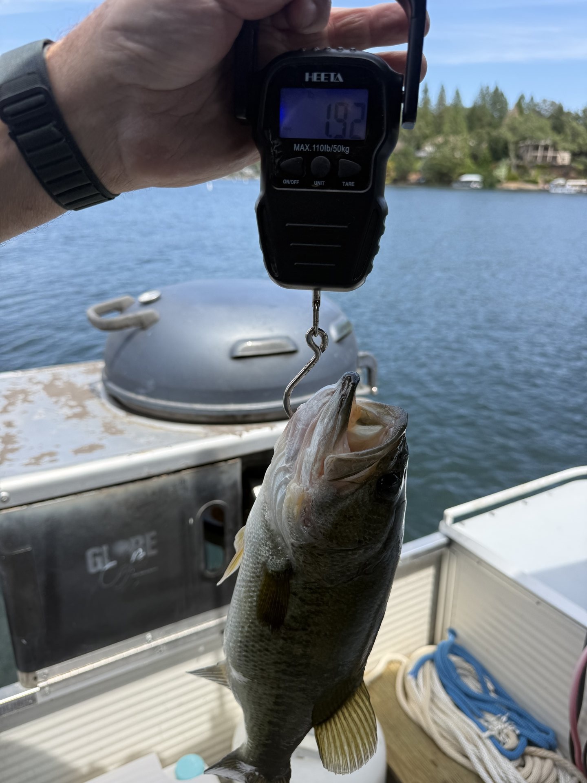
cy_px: 392
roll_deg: -0.6
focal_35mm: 24
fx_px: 543
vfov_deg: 71.6
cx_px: 294
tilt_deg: -18.4
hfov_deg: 56.8
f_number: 1.78
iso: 80
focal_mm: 6.76
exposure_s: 1/2232
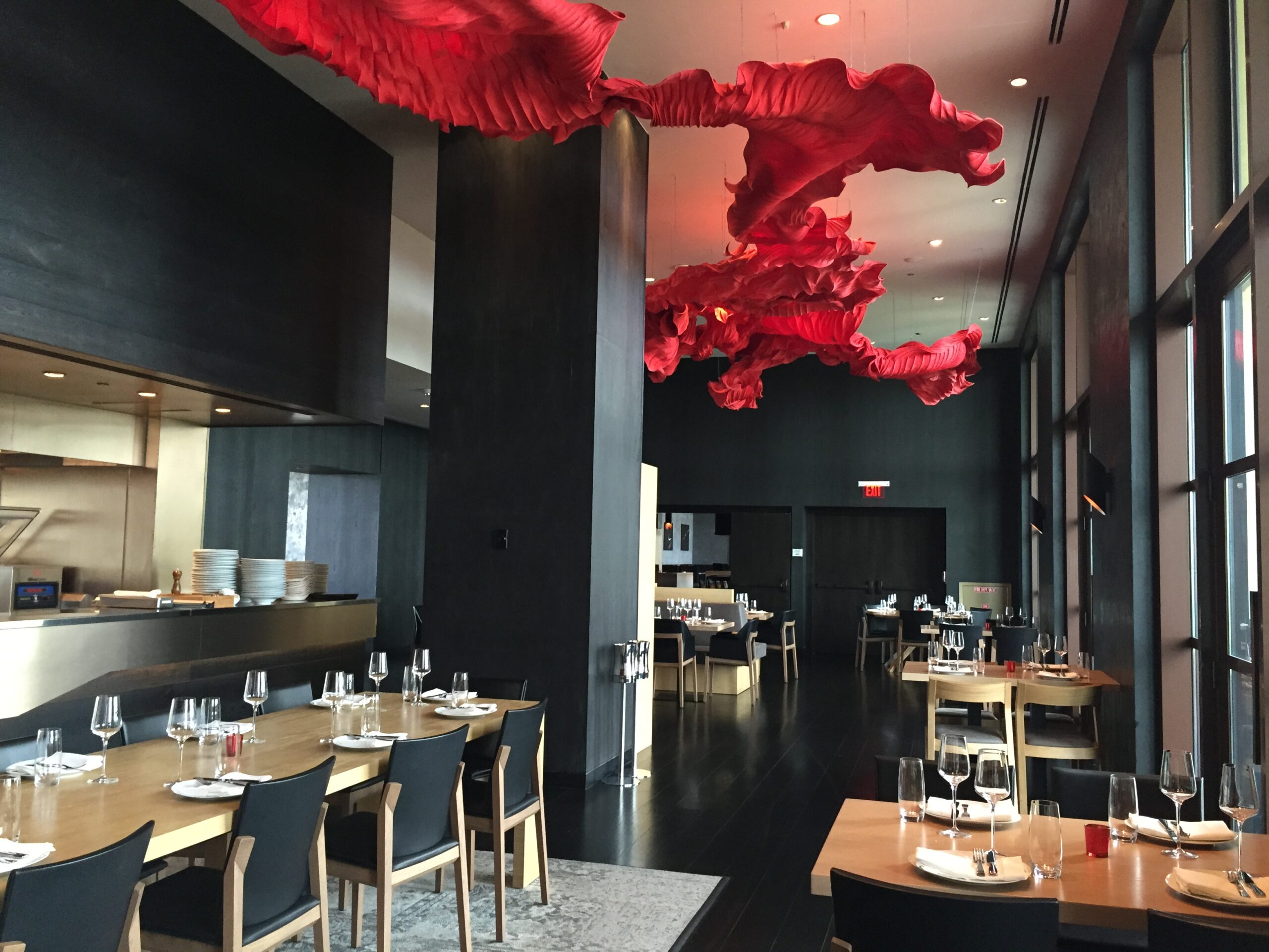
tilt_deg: +2.5
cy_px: 476
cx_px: 634
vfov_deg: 48.2
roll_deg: -1.6
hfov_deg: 61.7
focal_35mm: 29
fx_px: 1063
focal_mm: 4.15
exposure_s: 1/30
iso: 160
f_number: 2.2
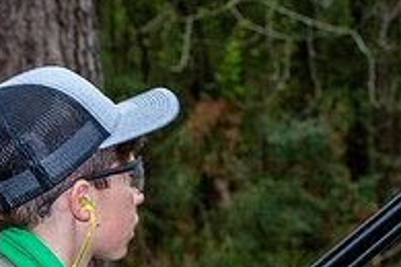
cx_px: 173
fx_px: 2317
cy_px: 316
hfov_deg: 9.9
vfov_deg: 6.6
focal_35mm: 208
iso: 125
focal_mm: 70
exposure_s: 1/60
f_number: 8
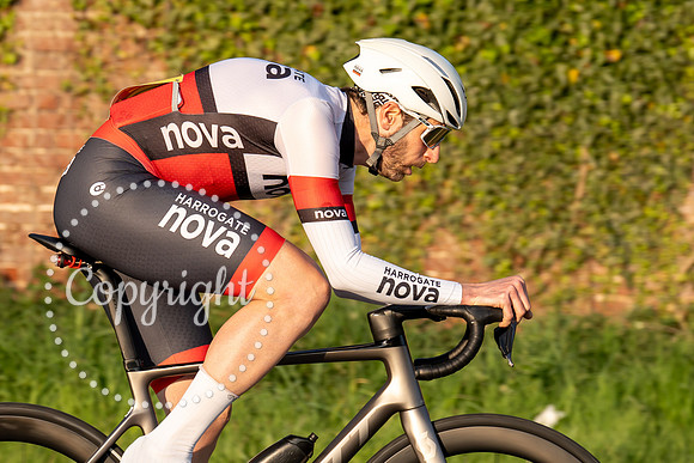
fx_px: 4327
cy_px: 204
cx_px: -6
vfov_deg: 6.1
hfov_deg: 9.1
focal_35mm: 224
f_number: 3.5
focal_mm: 100
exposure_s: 1/1000
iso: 160
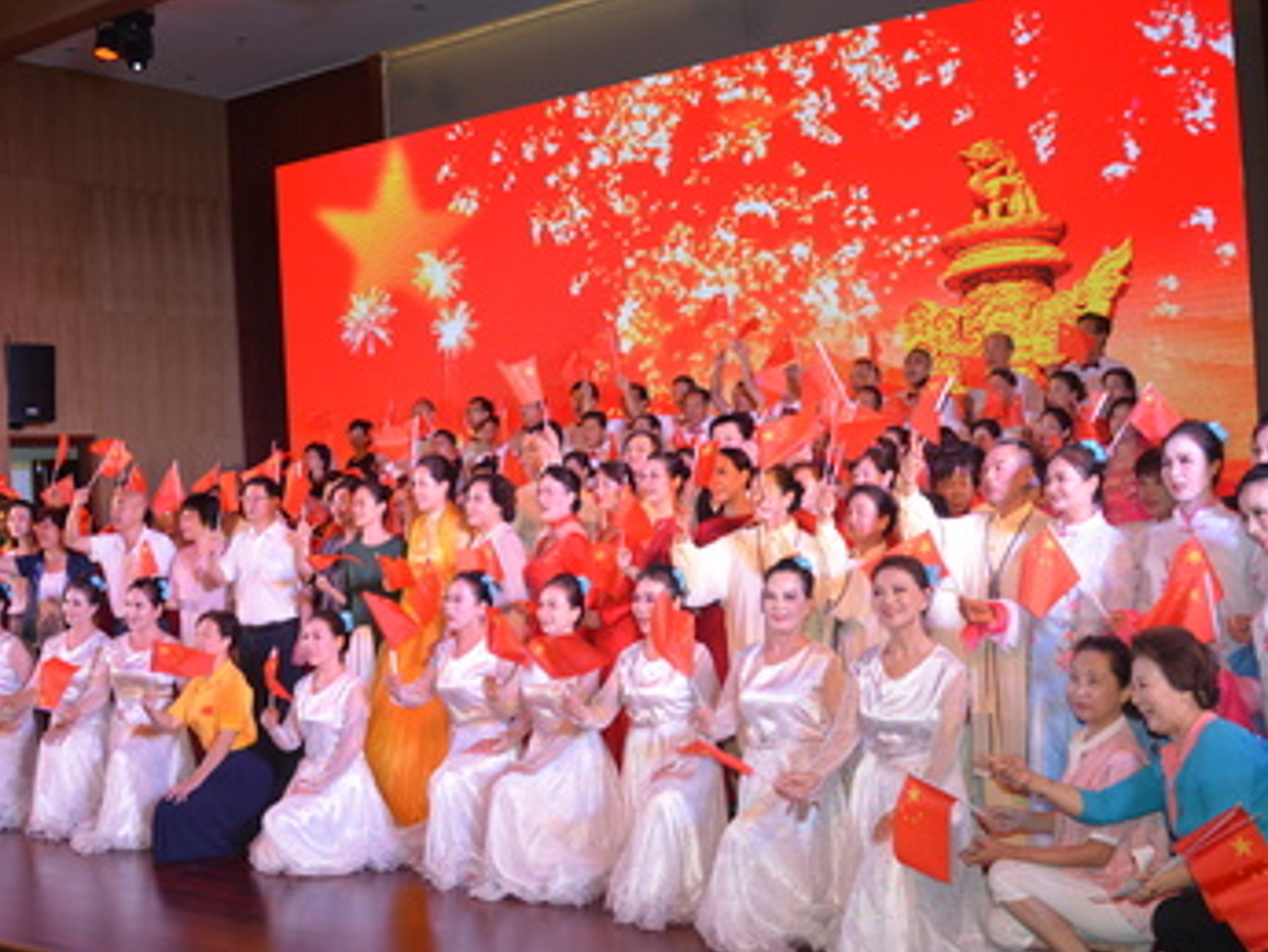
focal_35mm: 40
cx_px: 551
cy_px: 478
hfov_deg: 46.7
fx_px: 1466
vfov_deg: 36.0
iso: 280
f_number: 3.5
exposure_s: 1/125
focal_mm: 24
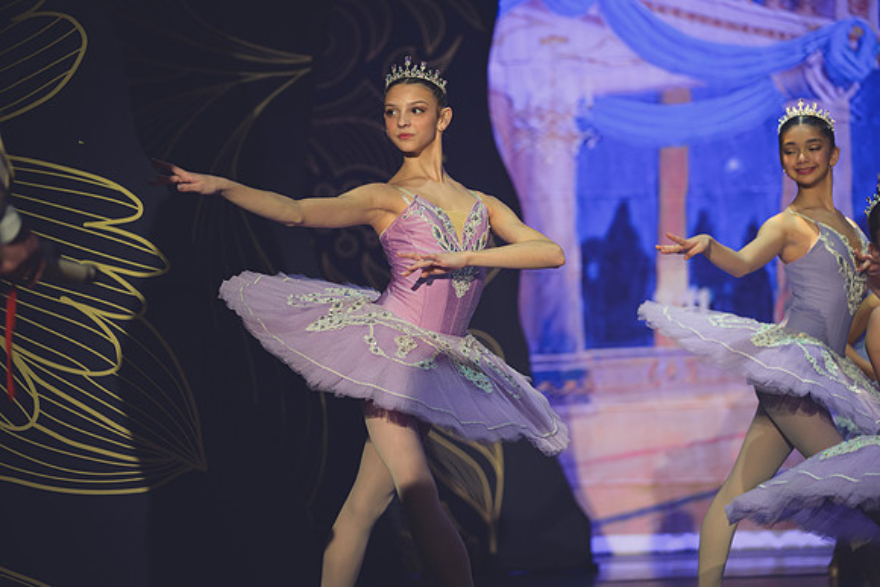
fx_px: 2983
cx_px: 440
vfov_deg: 11.2
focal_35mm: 122
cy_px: 294
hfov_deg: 16.8
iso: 1600
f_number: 2.8
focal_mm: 122
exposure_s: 1/320
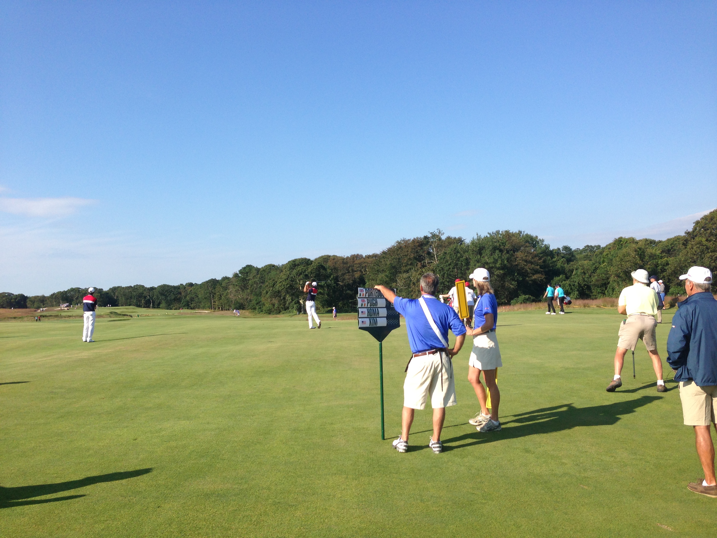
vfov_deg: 42.9
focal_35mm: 33
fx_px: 684
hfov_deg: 55.4
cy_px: 269
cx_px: 358
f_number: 2.4
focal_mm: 4.13
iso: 50
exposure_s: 1/1261
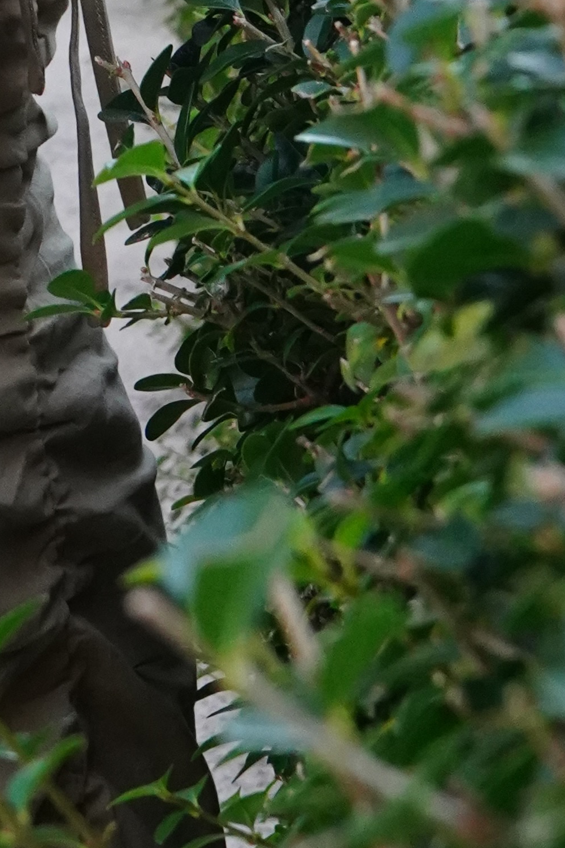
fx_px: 4520
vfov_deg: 10.4
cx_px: 11
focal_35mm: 192
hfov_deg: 7.1
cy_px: -351
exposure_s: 1/100
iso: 5000
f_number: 11
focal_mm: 48
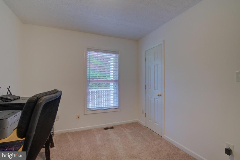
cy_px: 80
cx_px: 120
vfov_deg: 73.7
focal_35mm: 16
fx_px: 107
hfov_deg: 96.8
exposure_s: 1/40
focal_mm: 16
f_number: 5.6
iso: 400
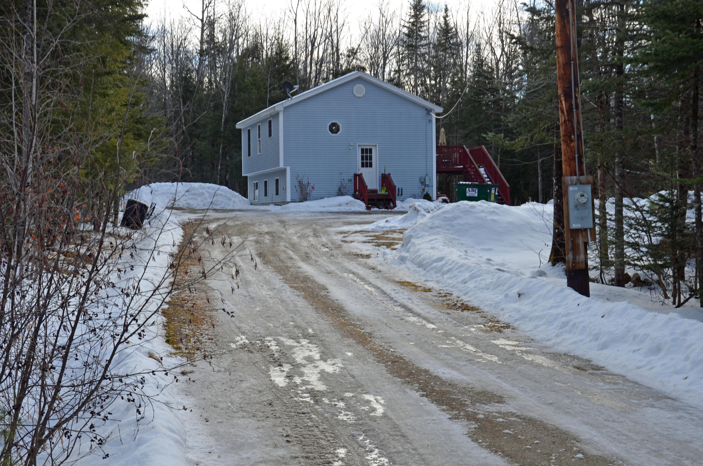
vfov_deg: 23.7
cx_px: 352
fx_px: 1111
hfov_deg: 35.1
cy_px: 233
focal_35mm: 57
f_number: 8
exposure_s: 1/250
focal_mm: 38
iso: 180
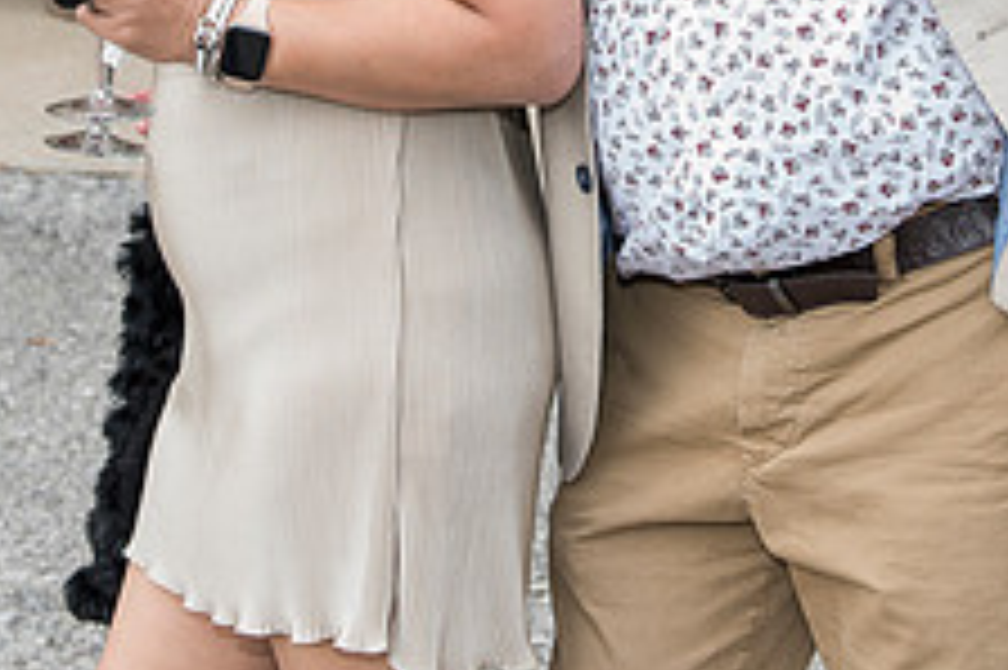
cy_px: -244
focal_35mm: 101
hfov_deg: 20.2
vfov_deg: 13.0
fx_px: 2826
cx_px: 628
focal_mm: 36
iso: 800
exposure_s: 1/200
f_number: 3.5
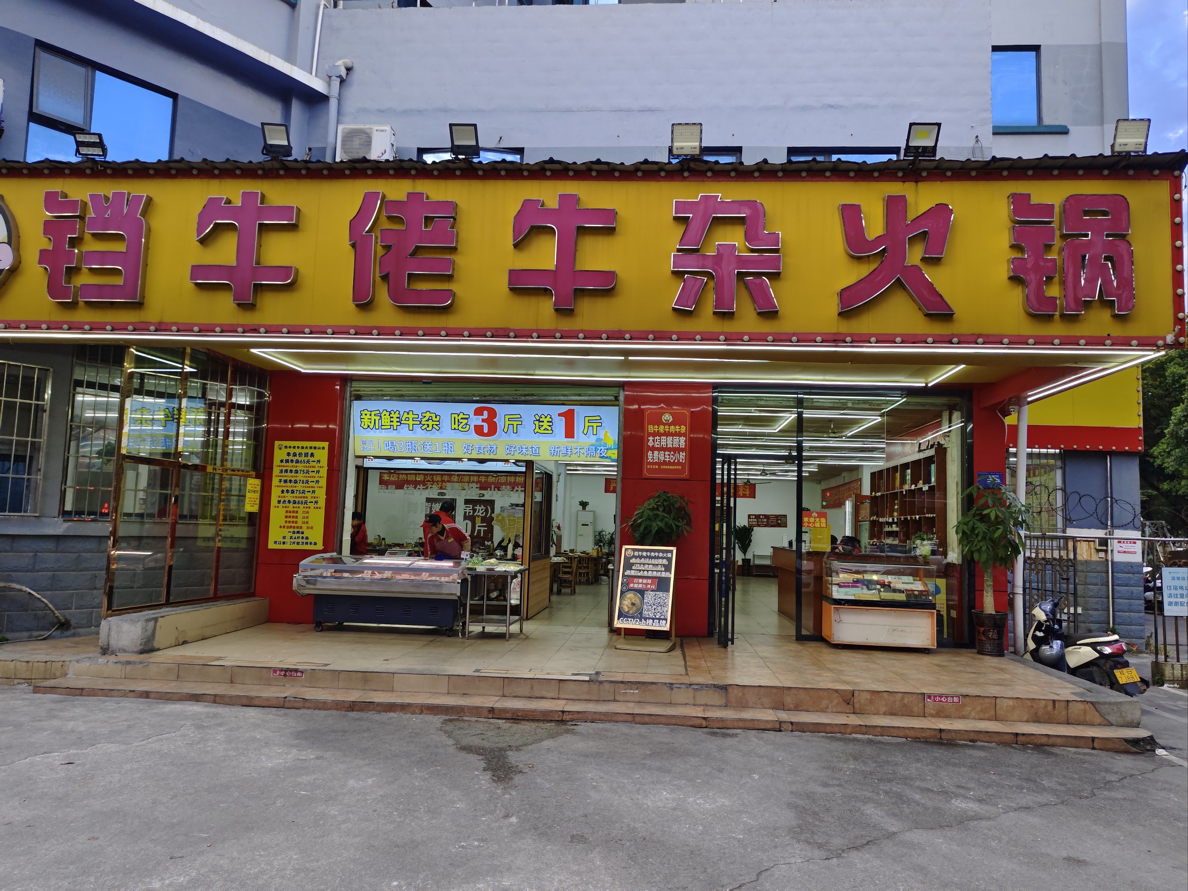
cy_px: 446
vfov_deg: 58.9
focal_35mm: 23
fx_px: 789
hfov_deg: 73.9
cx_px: 594
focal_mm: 5.56
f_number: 1.88
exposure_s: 1/101
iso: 170
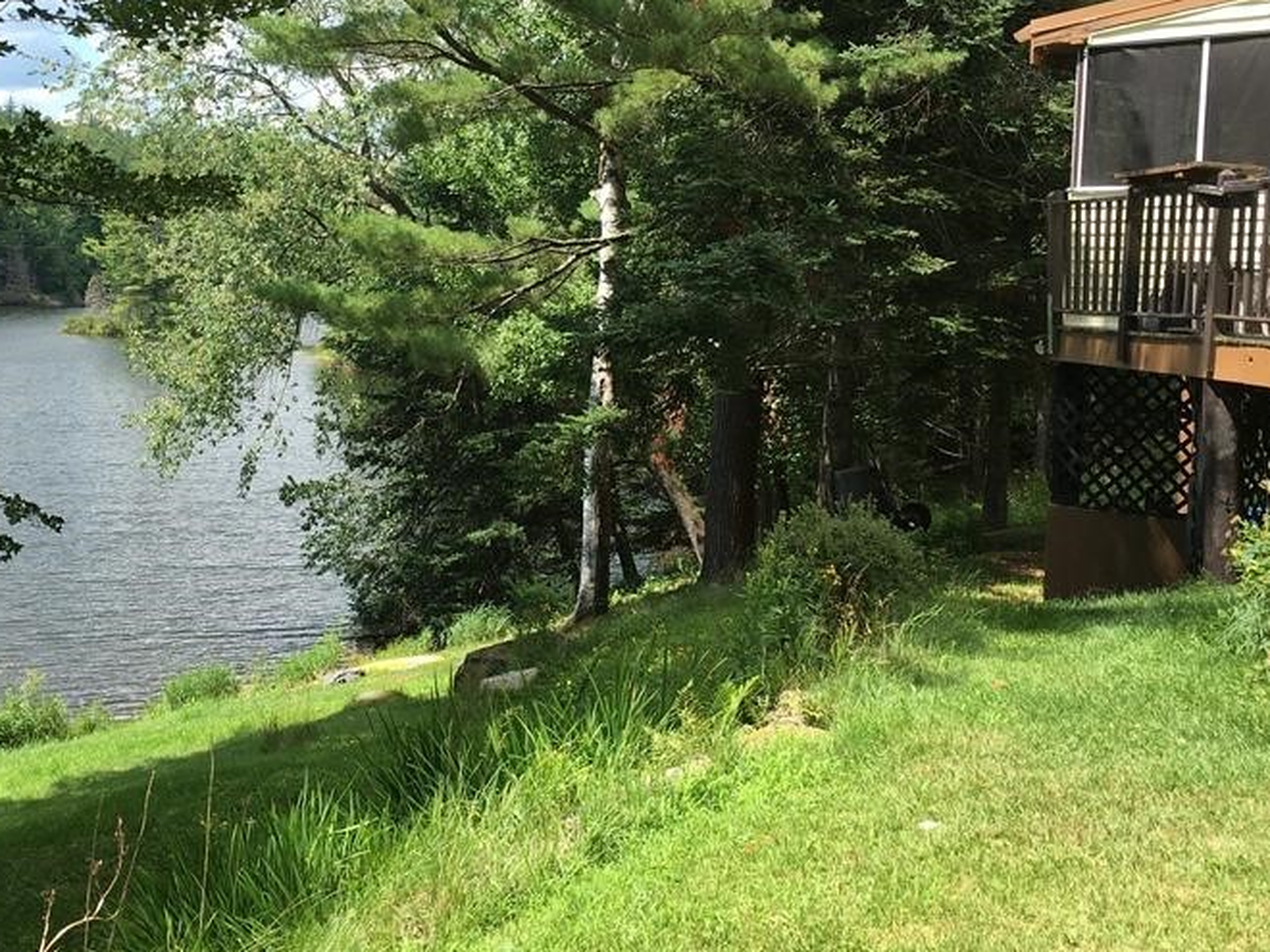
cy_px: 398
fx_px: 1651
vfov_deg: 32.1
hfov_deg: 41.7
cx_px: 468
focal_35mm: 45
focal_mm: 4.15
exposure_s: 1/596
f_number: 2.2
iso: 25
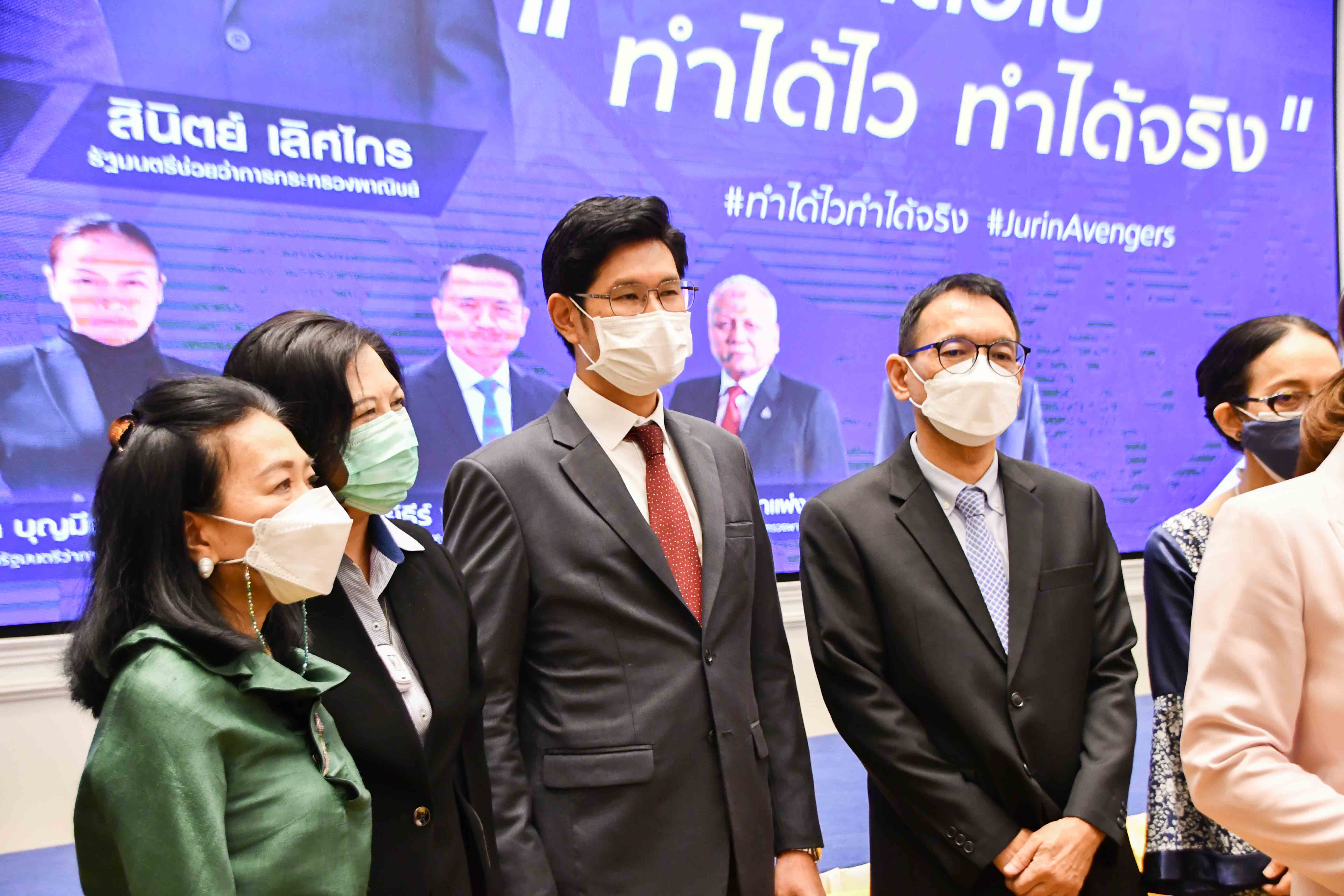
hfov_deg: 30.5
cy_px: 448
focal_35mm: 66
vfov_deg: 20.6
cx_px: 672
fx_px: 2464
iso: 2800
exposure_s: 1/125
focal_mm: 44
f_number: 4.5
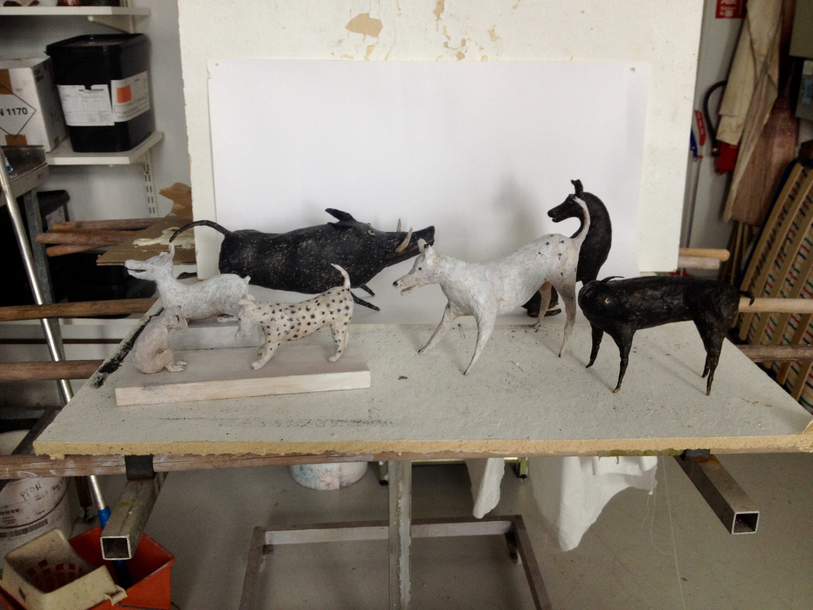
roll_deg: +0.2
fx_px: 822
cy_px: 305
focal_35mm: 35
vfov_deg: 40.7
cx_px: 406
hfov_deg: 52.6
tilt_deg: -20.8
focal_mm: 4.28
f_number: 2.4
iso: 64
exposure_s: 1/40
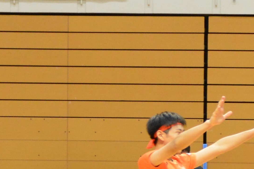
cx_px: 174
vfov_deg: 6.7
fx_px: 1425
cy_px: 222
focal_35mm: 202
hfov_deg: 10.2
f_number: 3.3
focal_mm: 34
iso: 1600
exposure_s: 1/320
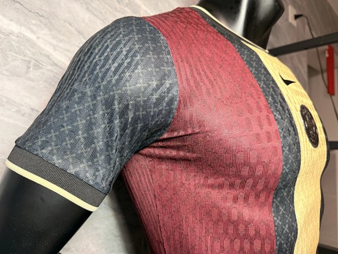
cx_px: 169
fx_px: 234
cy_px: 127
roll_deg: +0.6
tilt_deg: +2.6
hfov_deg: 71.6
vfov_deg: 56.8
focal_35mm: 24
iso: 200
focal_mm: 6.76
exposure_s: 1/50
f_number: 1.78
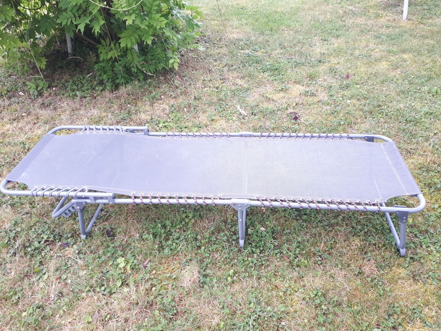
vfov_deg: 51.4
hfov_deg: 65.3
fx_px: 344
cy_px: 166
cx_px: 220
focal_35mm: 27
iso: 64
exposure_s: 1/33
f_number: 1.9
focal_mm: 3.6
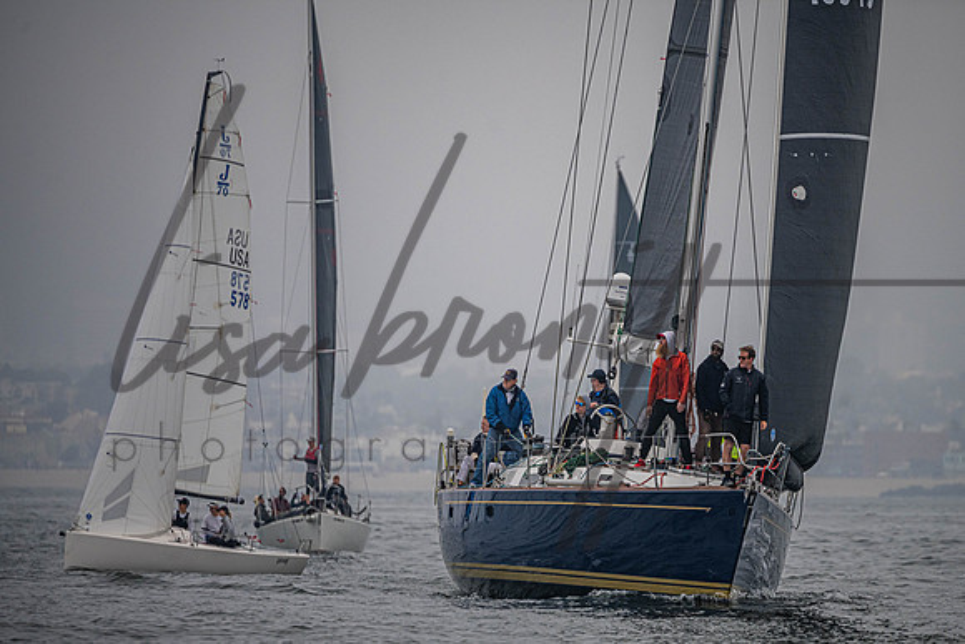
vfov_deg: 3.0
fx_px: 12259
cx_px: 547
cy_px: 365
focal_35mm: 457
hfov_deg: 4.5
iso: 400
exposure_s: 1/5000
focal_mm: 400
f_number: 5.6
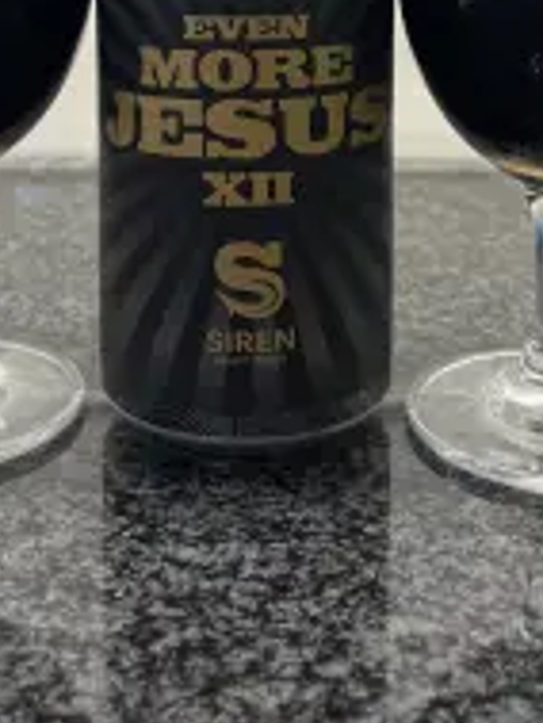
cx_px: 252
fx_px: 1149
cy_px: 4
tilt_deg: -7.8
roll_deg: +0.2
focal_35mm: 55
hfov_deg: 26.6
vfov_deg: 32.2
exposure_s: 1/100
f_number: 1.6
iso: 64
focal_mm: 5.1
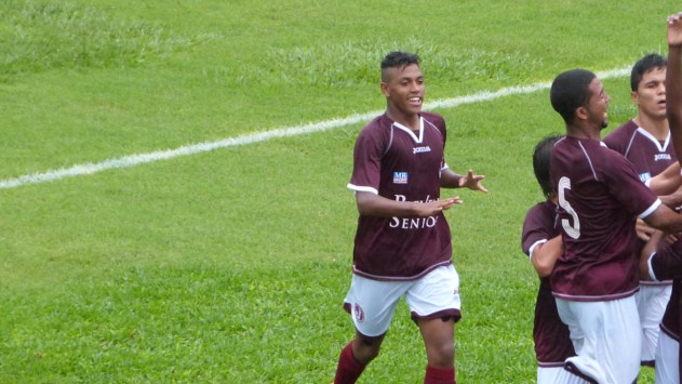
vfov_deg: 3.1
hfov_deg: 5.6
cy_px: 209
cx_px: 502
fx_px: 6999
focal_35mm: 387
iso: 320
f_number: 3.9
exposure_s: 1/320
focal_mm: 39.5
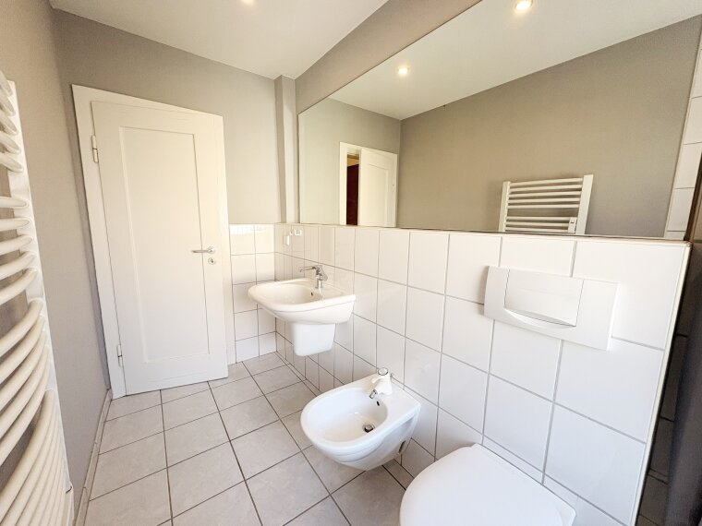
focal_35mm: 14
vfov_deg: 85.7
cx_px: 351
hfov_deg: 102.1
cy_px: 263
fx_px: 284
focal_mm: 2.22
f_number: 2.2
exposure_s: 1/99
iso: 125
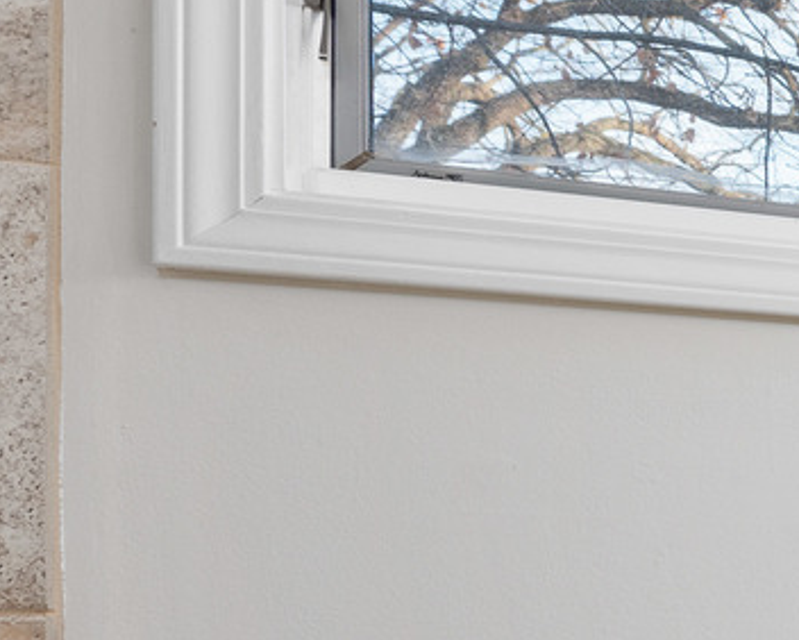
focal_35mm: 69
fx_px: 1633
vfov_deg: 21.7
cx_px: 1793
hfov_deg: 16.3
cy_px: 579
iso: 500
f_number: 8
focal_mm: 16
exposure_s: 1/10
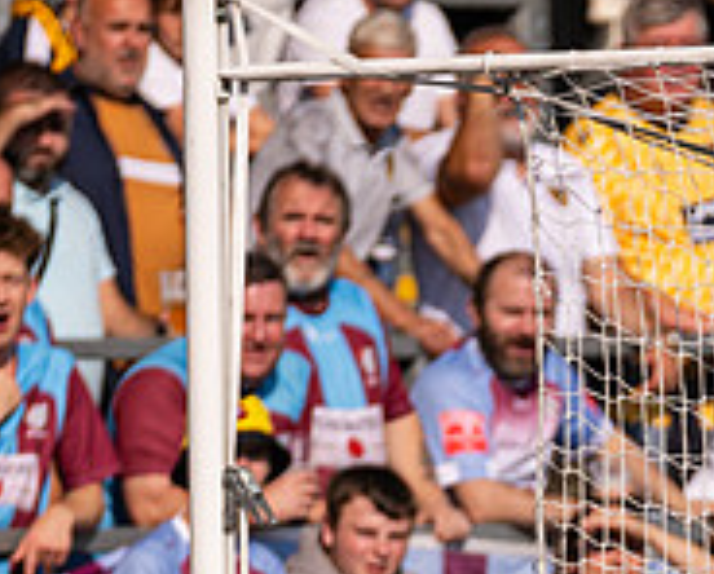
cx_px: 724
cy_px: 727
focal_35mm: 1026
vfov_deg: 1.5
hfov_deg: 1.9
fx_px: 21727
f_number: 2.8
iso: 200
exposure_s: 1/6400
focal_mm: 250
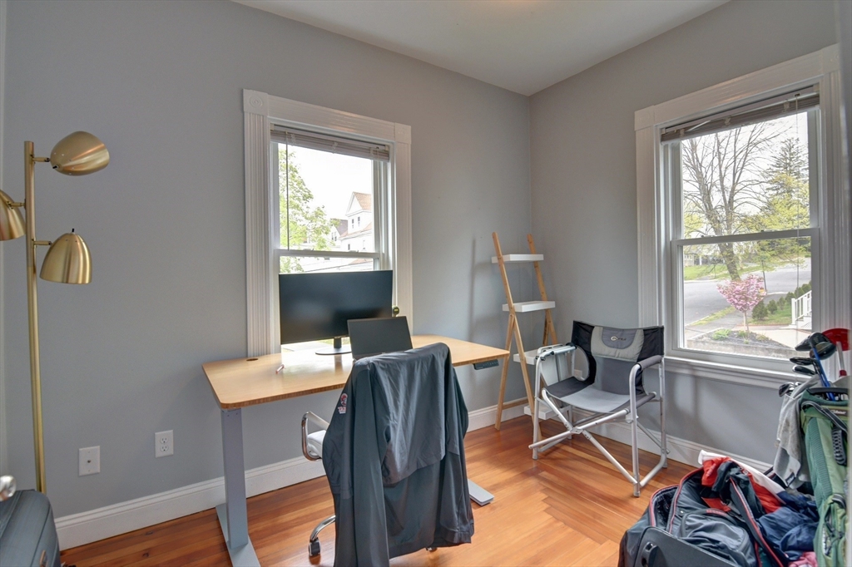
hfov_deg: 96.8
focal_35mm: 16
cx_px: 426
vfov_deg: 73.7
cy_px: 284
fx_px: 379
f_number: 8
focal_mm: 11
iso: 400
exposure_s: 1/20
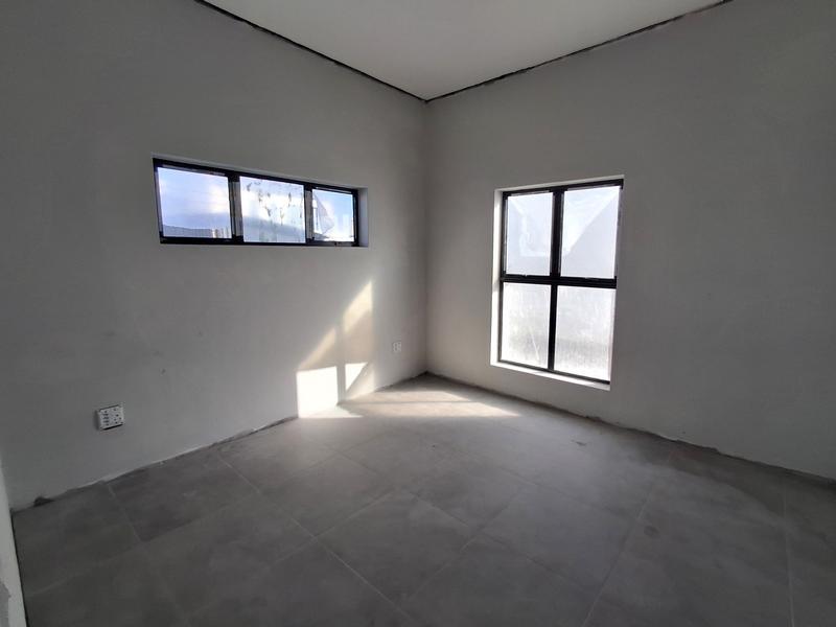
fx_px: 386
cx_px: 418
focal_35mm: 16
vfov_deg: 78.1
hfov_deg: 94.5
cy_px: 314
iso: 40
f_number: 2.2
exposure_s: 1/667
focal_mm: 1.64
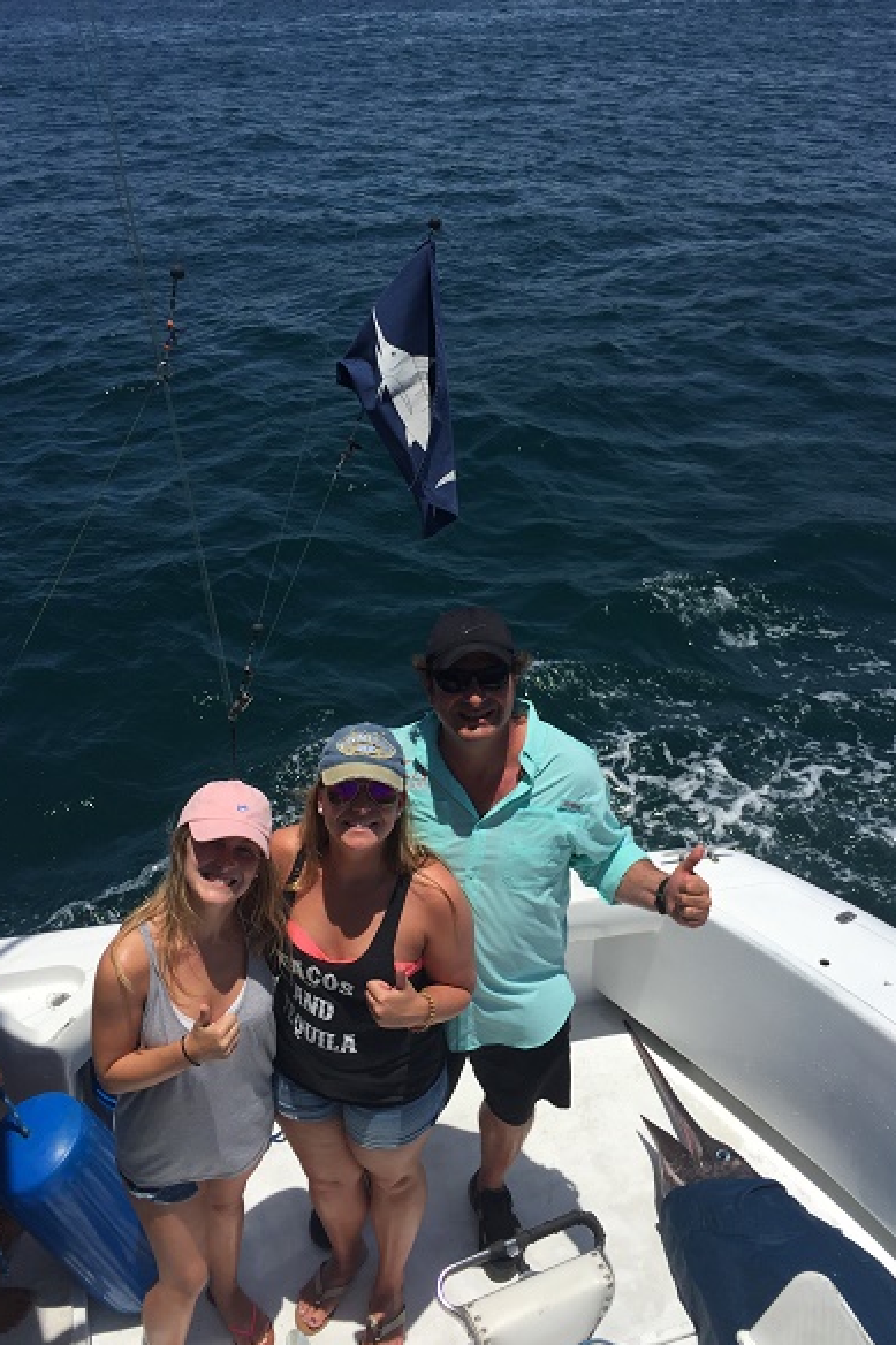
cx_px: 451
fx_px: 1158
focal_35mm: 31
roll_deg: -1.1
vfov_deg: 60.3
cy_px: 677
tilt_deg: -31.7
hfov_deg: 42.3
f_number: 2.2
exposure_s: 1/3597
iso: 32
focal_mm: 4.15
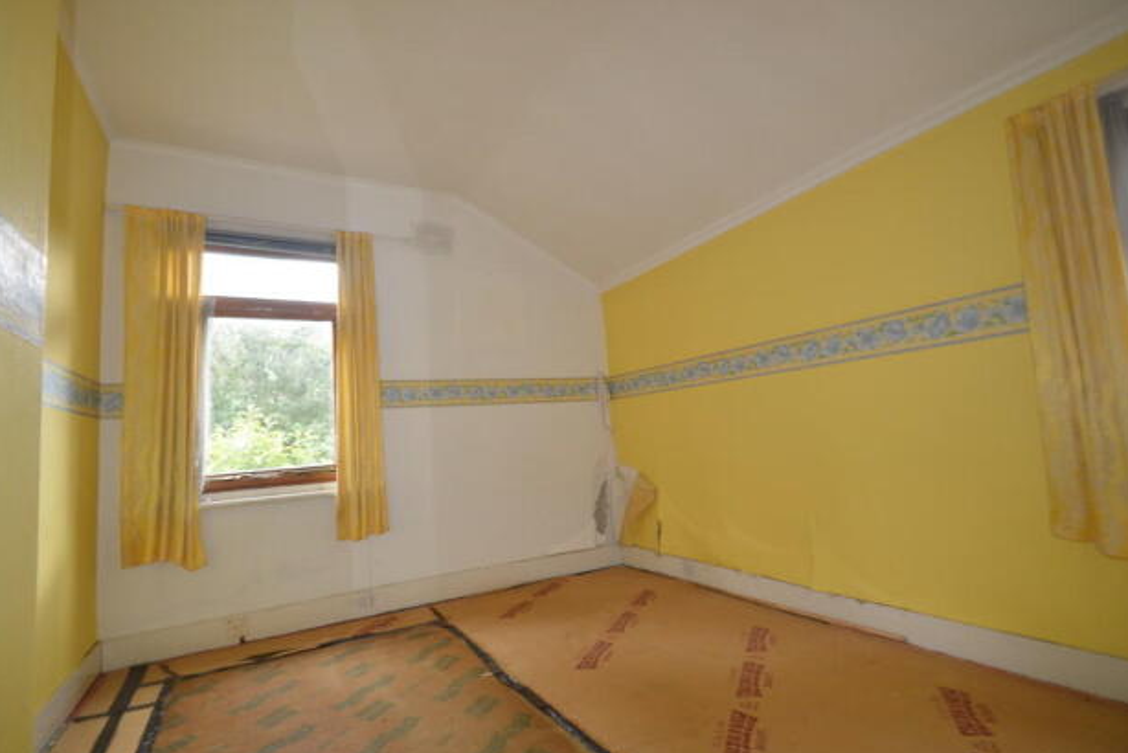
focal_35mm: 16
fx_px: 502
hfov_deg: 96.6
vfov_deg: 73.8
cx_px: 536
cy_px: 382
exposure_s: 1/60
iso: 400
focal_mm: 10
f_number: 4
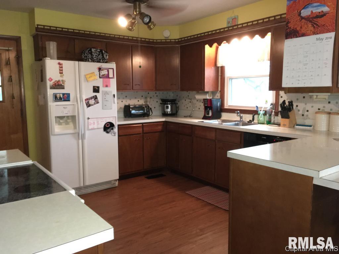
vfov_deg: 48.2
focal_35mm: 29
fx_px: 284
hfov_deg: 61.7
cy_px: 127
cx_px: 170
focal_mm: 4.15
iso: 200
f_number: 2.2
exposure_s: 1/16
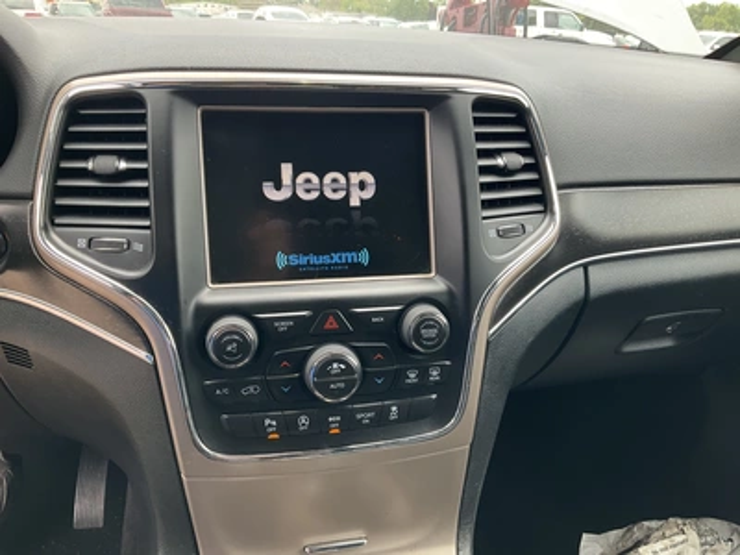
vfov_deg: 48.2
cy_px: 278
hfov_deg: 61.7
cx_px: 370
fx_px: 620
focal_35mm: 29
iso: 32
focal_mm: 3
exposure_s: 1/122
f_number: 1.8
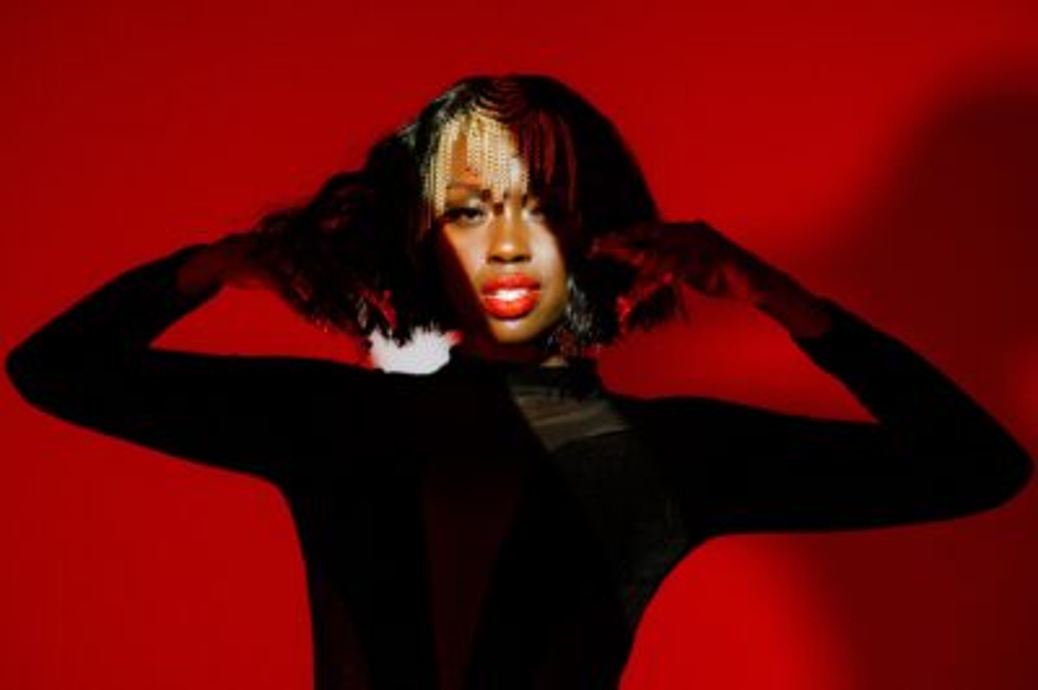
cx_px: 519
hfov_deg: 23.9
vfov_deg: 16.0
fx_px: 2449
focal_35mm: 85
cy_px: 345
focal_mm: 85
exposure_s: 1/400
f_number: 3.5
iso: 3200
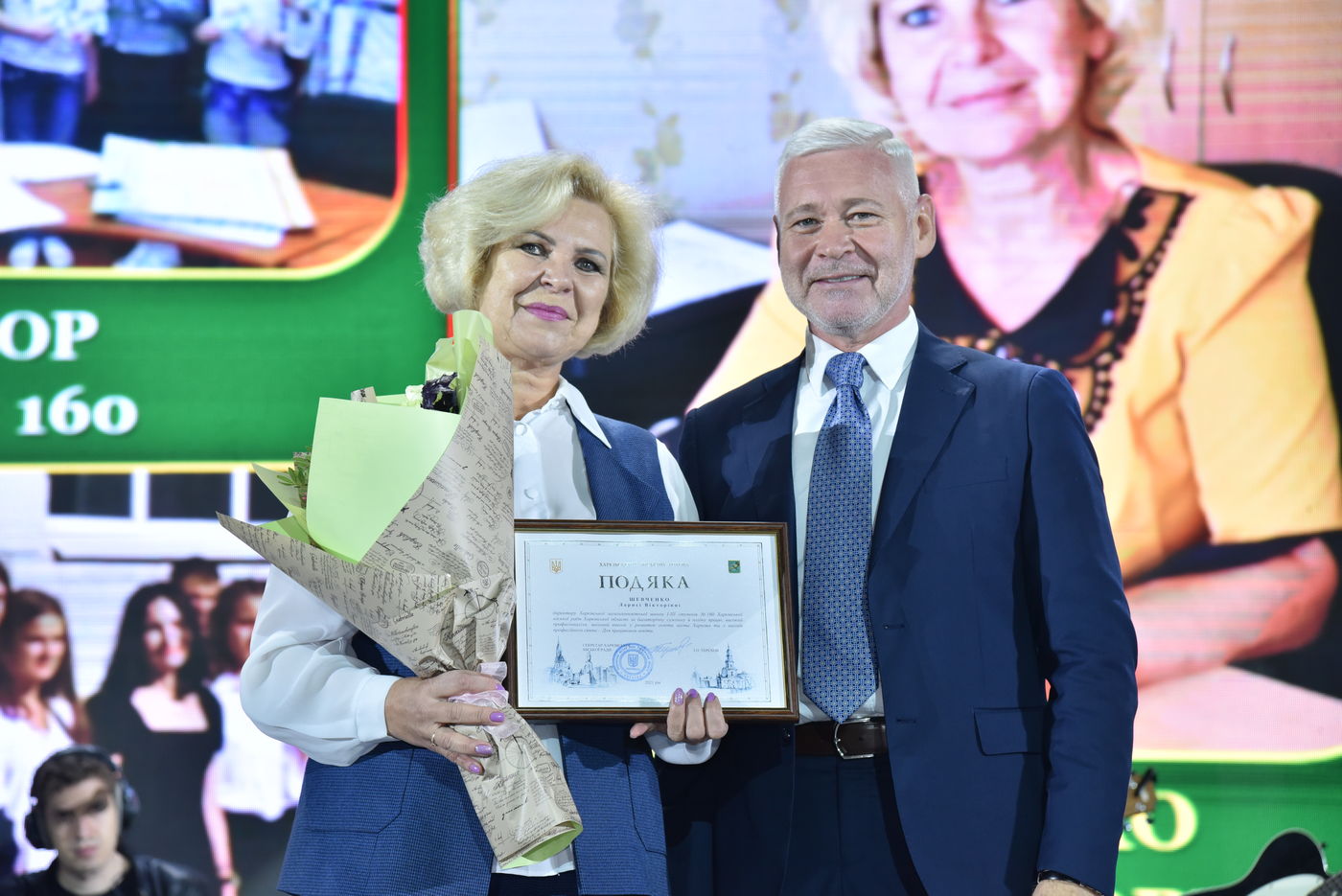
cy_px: 448
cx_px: 671
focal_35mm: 92
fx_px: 3431
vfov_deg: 14.9
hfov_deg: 22.1
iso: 1250
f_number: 5
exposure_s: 1/200
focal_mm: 92
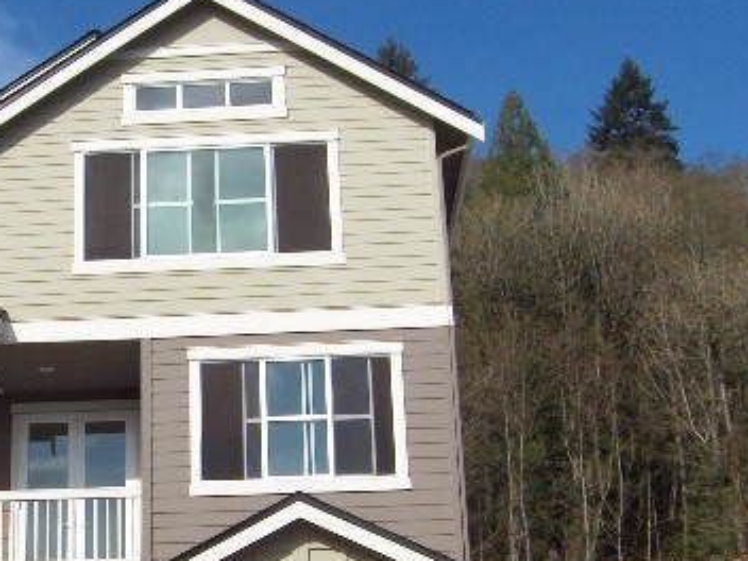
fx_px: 1534
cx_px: 91
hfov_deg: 26.6
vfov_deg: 20.6
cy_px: 414
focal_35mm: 71
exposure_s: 1/952
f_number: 4.8
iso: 100
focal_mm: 8
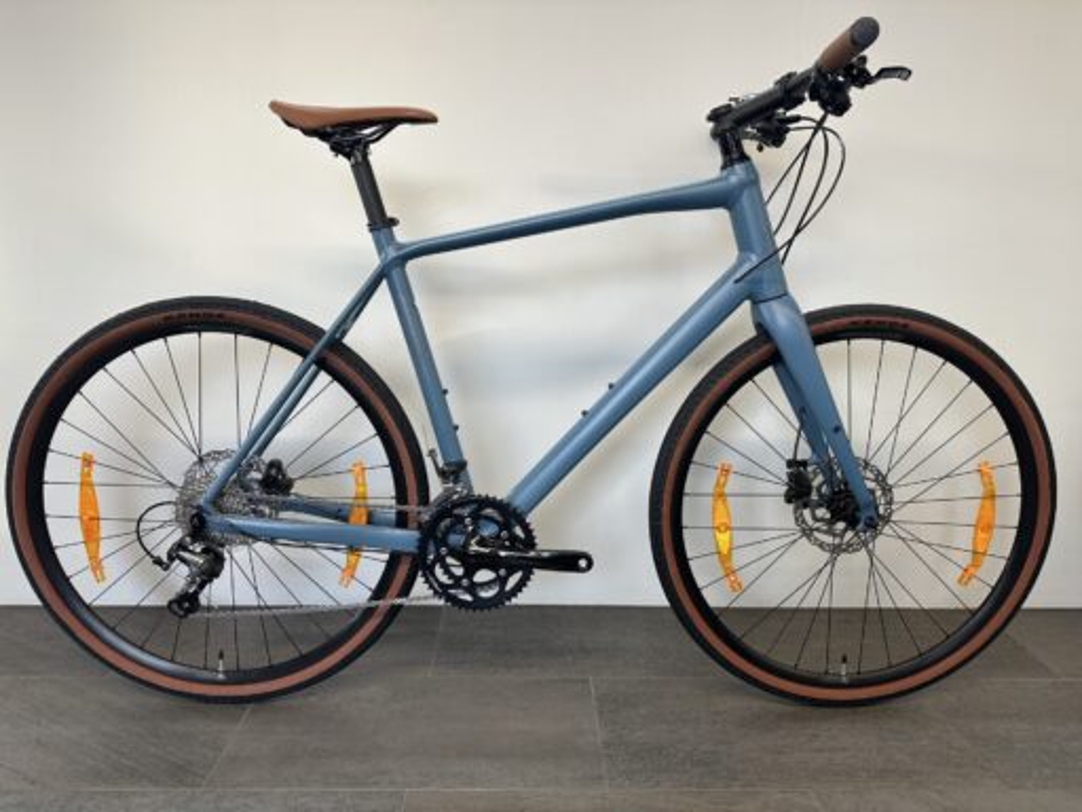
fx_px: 750
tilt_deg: -11.5
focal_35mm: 24
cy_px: 406
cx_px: 541
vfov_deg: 56.8
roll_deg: -0.6
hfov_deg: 71.6
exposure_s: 1/100
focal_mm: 6.86
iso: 125
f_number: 1.78
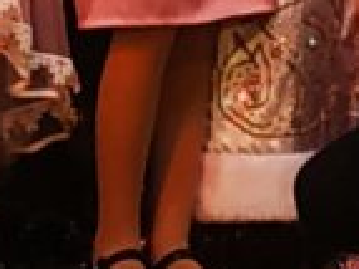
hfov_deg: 11.0
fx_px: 1782
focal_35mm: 172
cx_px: -191
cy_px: -503
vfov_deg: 7.7
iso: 125
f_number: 1.9
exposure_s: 1/50
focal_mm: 3.94
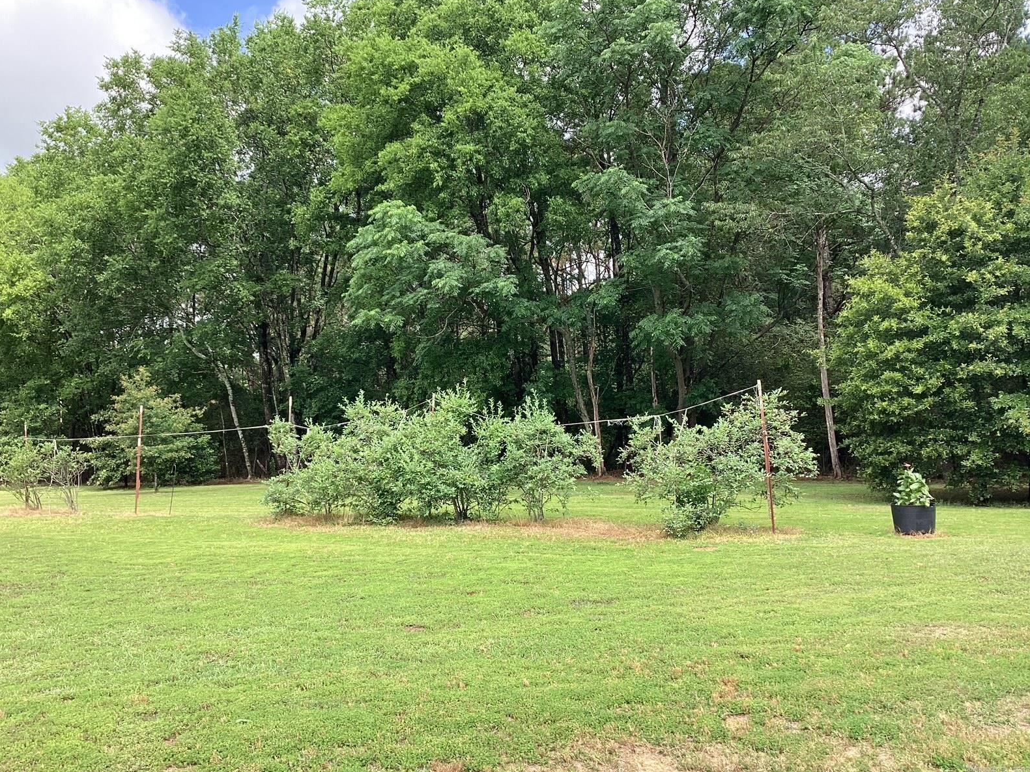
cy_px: 381
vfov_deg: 44.2
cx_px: 499
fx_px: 952
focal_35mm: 32
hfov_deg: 56.8
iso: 25
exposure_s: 1/283
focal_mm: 3.3
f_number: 2.4
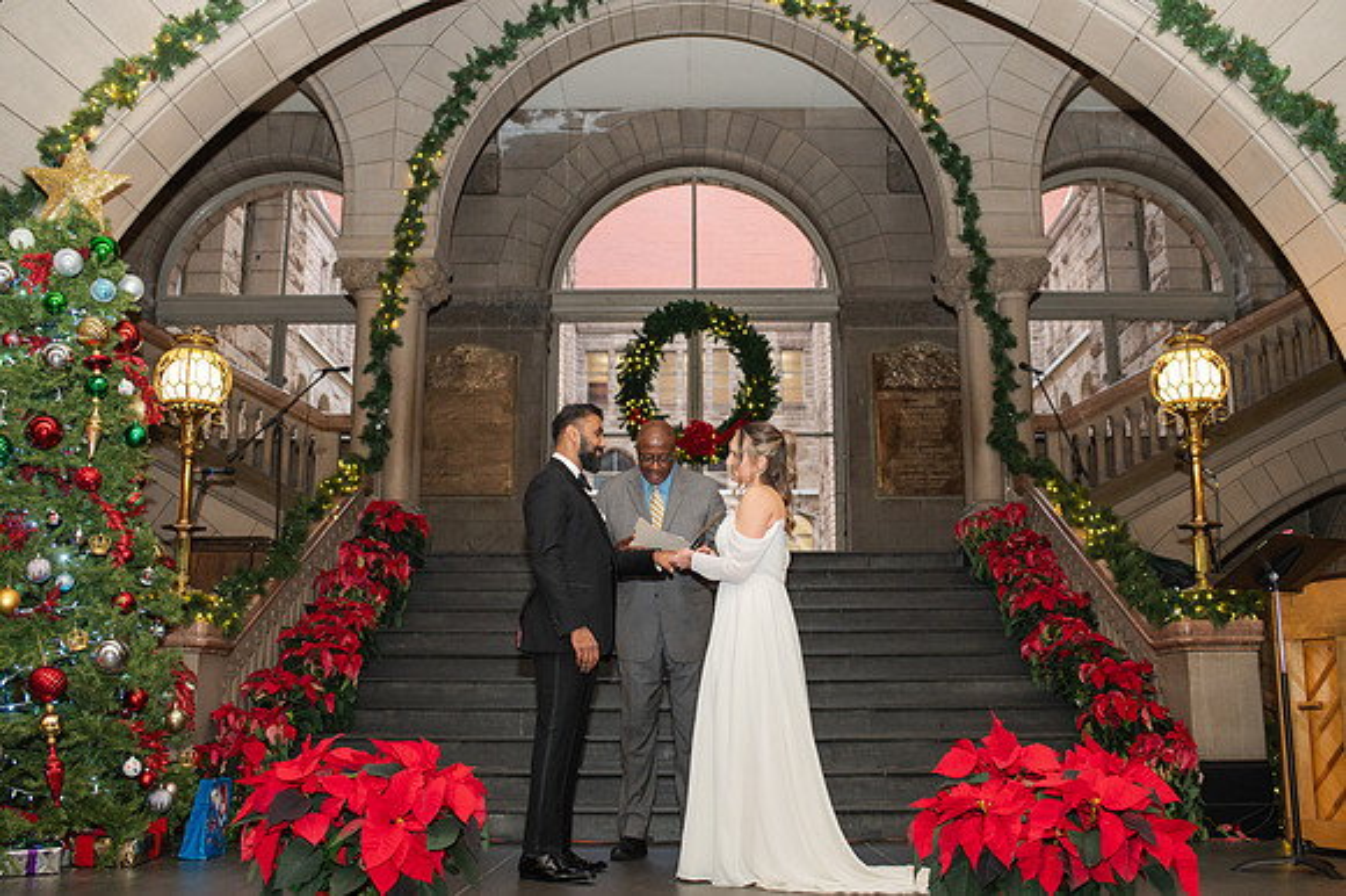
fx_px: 1338
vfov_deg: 37.0
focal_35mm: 36
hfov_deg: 53.4
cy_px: 440
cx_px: 685
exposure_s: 1/200
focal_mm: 35
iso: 1000
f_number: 3.5
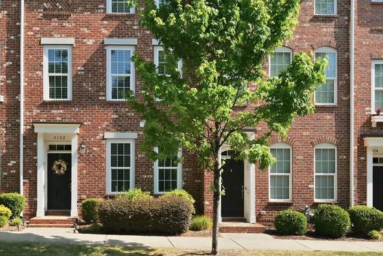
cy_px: 124
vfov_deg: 34.2
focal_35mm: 39
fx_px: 415
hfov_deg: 48.8
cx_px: 132
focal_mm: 18
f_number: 10
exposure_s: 1/320
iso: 800
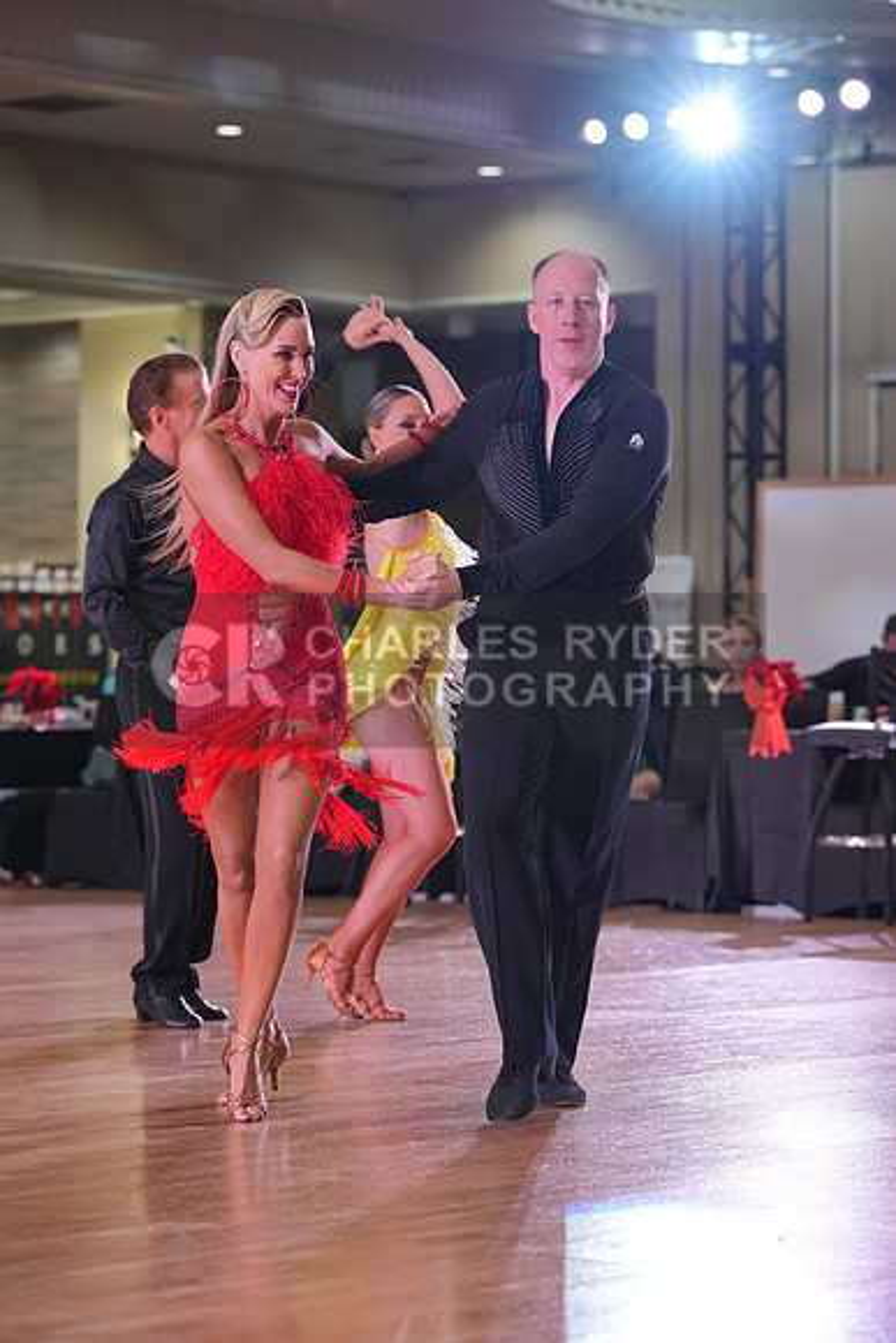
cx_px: 448
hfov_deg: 11.9
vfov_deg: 17.8
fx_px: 4290
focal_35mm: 115
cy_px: 672
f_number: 4
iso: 2000
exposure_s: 1/500
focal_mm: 115
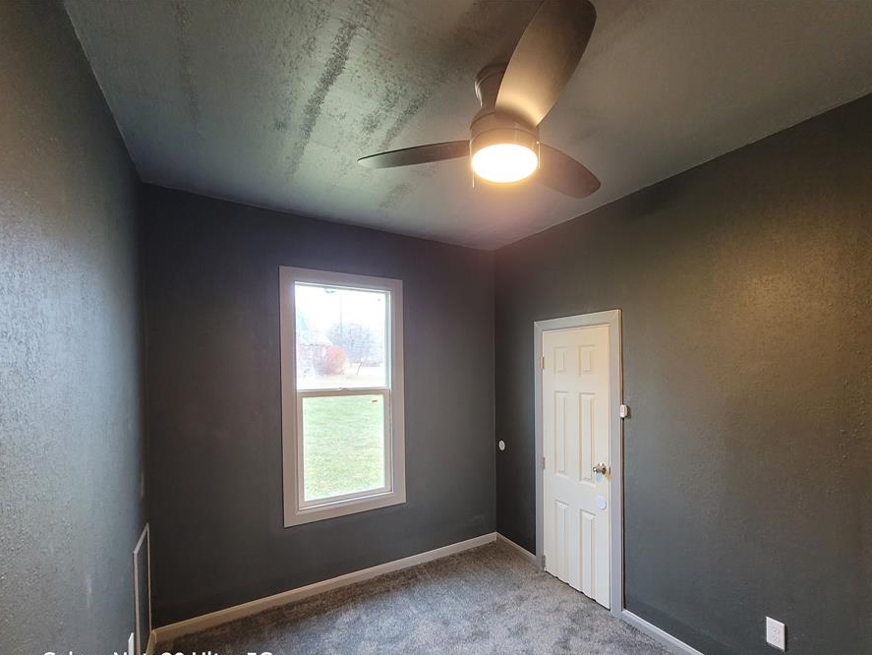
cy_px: 375
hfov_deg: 97.5
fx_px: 378
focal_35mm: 15
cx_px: 496
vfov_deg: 81.3
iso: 320
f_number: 2.2
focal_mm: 2.2
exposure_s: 1/30
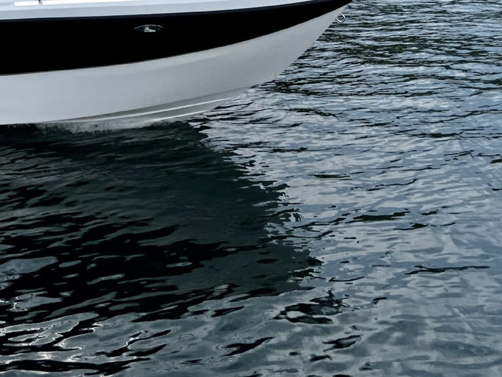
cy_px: -23
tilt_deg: -5.7
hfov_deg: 32.7
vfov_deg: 23.8
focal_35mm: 58
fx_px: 841
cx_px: 134
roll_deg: -1.7
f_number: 1.5
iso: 50
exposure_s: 1/1724
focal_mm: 5.7
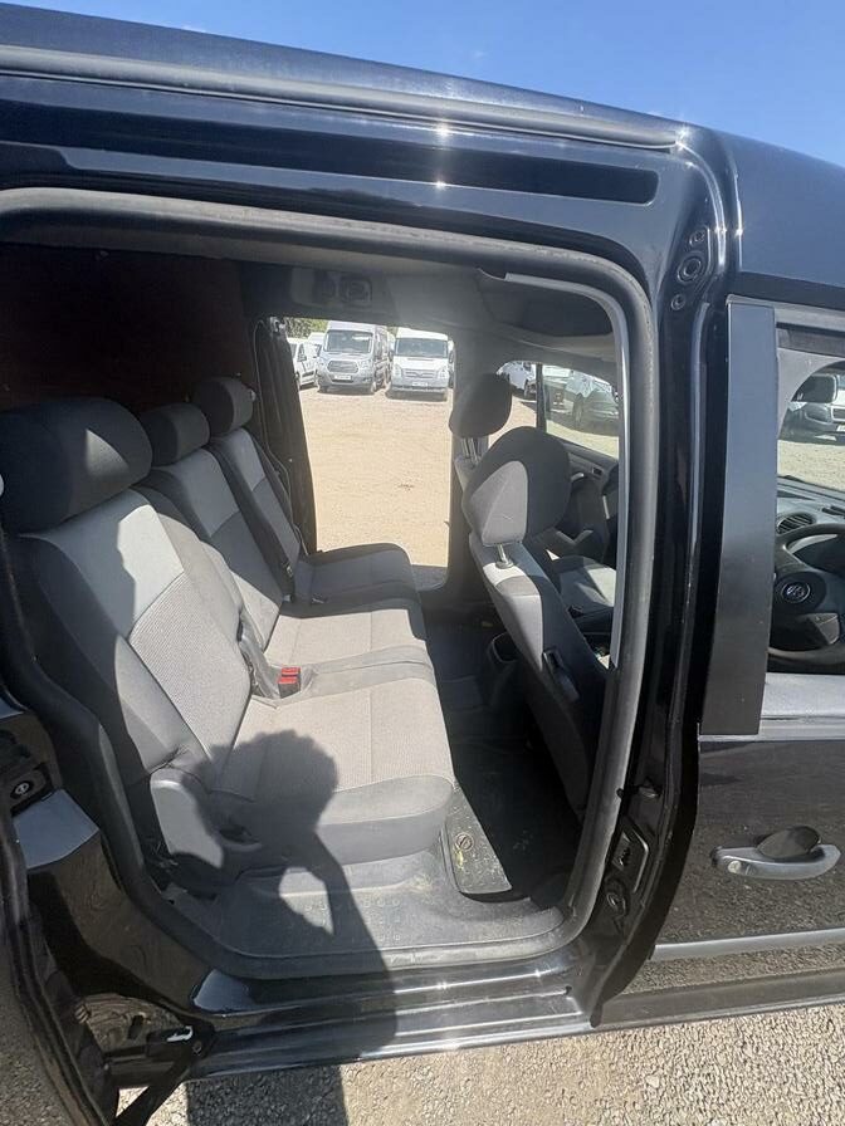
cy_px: 563
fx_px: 456
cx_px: 422
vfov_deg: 102.1
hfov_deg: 85.7
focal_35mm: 14
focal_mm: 2.22
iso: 40
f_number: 2.2
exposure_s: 1/812
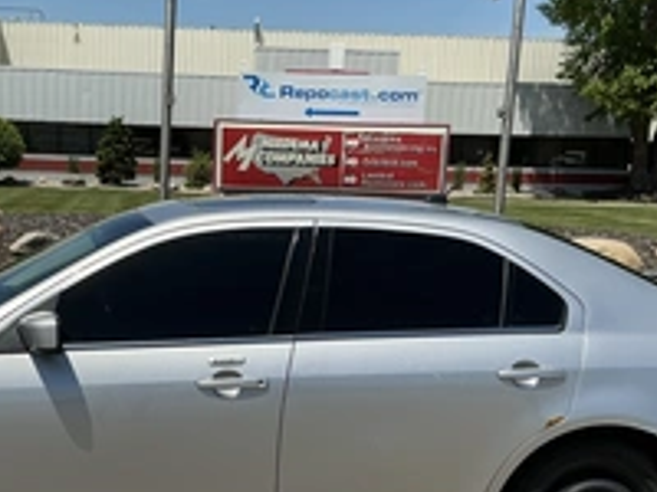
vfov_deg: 25.7
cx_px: 223
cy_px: 390
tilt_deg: -11.8
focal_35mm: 56
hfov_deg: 34.1
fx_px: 1063
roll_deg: -2.7
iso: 25
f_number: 1.8
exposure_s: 1/2959
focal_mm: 3
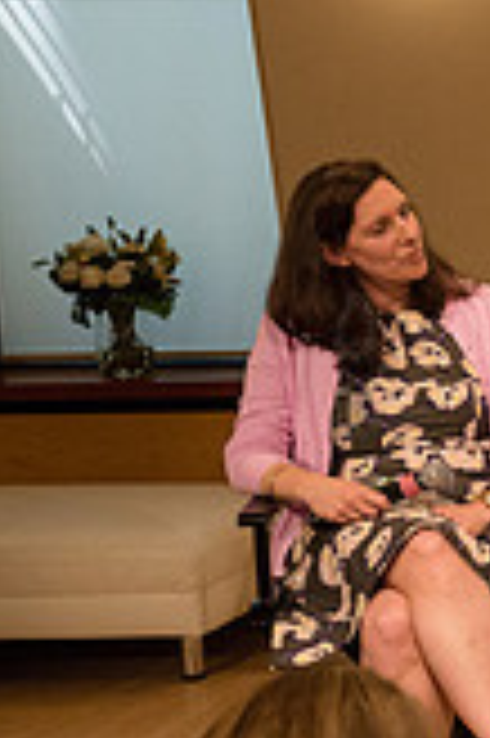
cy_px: 362
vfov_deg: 23.9
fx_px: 1739
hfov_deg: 12.3
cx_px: 1223
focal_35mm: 85
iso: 2500
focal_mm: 24
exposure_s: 1/400
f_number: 4
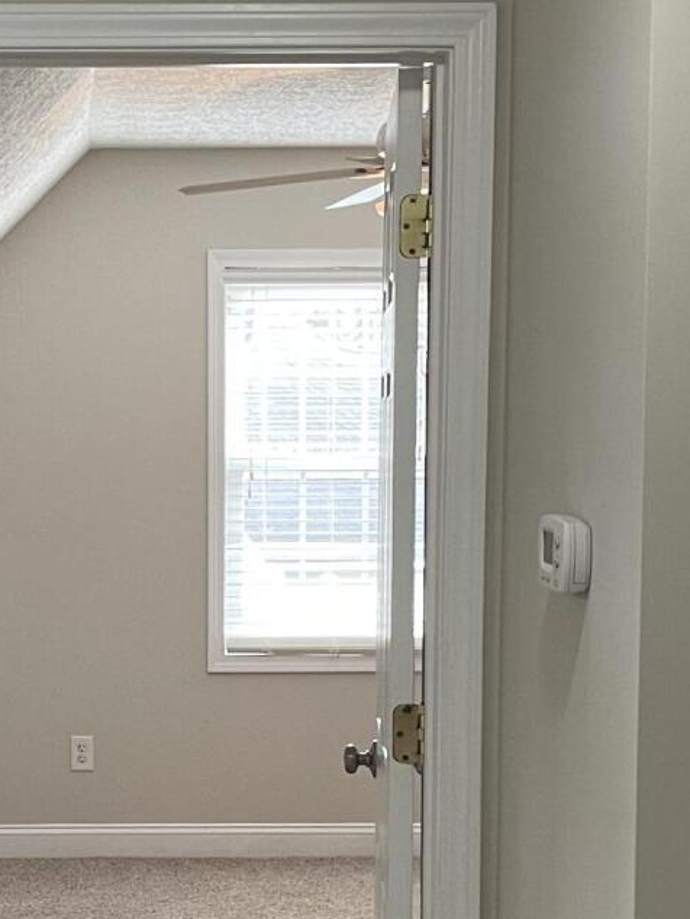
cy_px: 638
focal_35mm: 82
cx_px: 117
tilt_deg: -5.6
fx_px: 2178
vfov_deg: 23.7
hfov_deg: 17.8
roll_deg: +0.0
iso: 125
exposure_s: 1/60
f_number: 1.6
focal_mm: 5.1
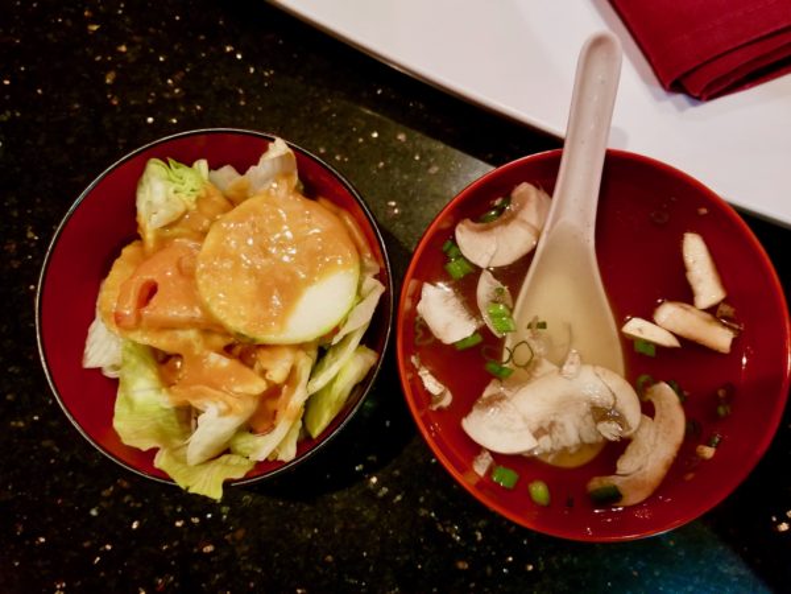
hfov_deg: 67.3
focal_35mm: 26
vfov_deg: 53.1
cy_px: 297
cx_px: 396
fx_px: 594
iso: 200
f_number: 1.7
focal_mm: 4.25
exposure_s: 1/11
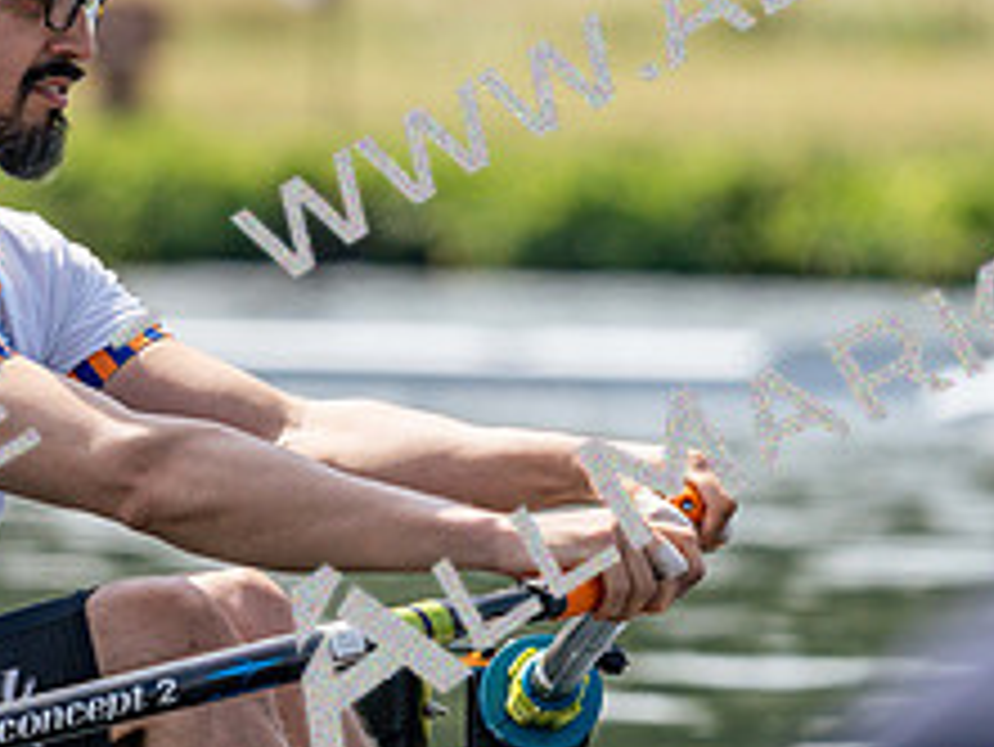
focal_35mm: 907
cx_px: -94
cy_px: 353
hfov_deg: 2.2
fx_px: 26059
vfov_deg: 1.6
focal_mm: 359
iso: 320
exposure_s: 1/1600
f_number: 6.3
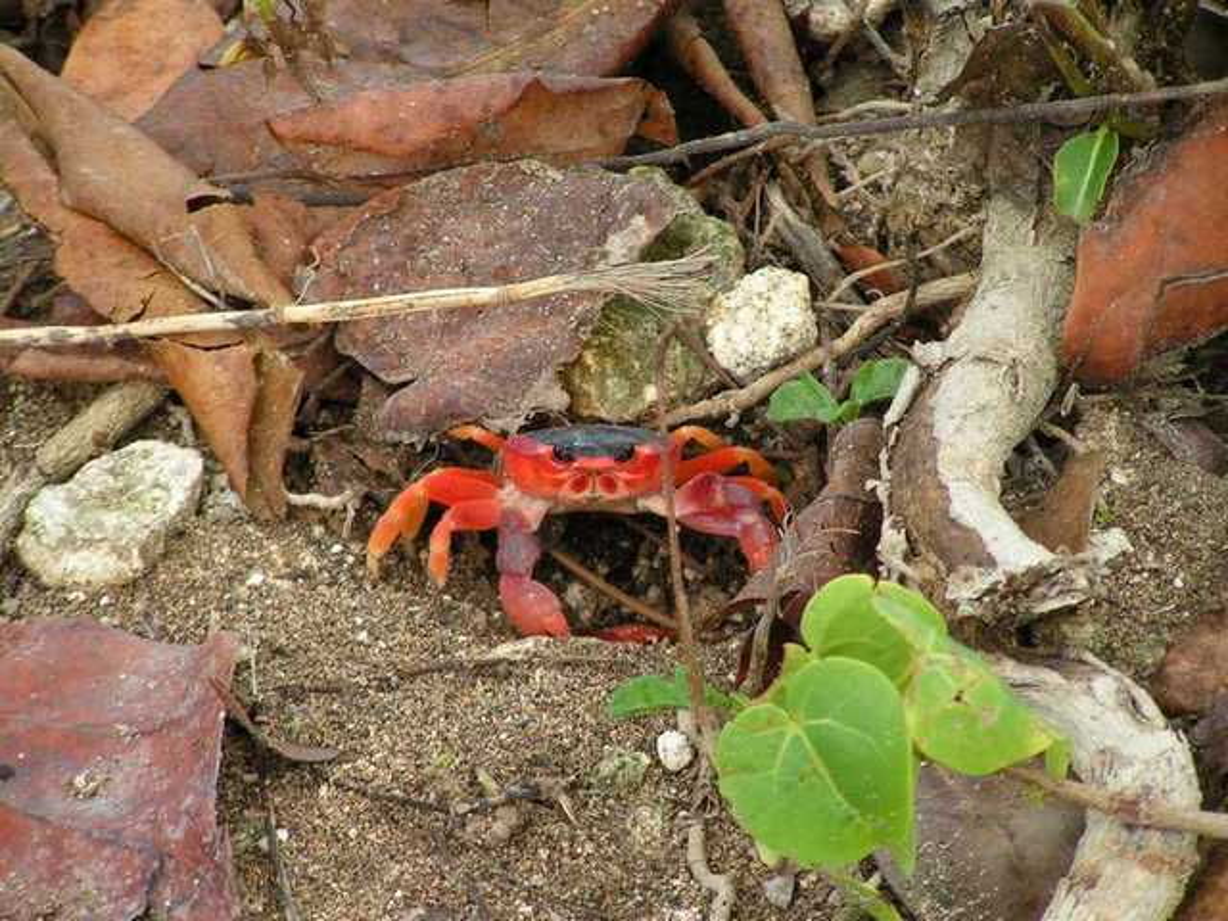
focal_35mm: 340
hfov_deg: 5.8
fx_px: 12061
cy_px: 460
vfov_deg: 4.4
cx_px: 614
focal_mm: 52
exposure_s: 1/400
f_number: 3.5
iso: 100
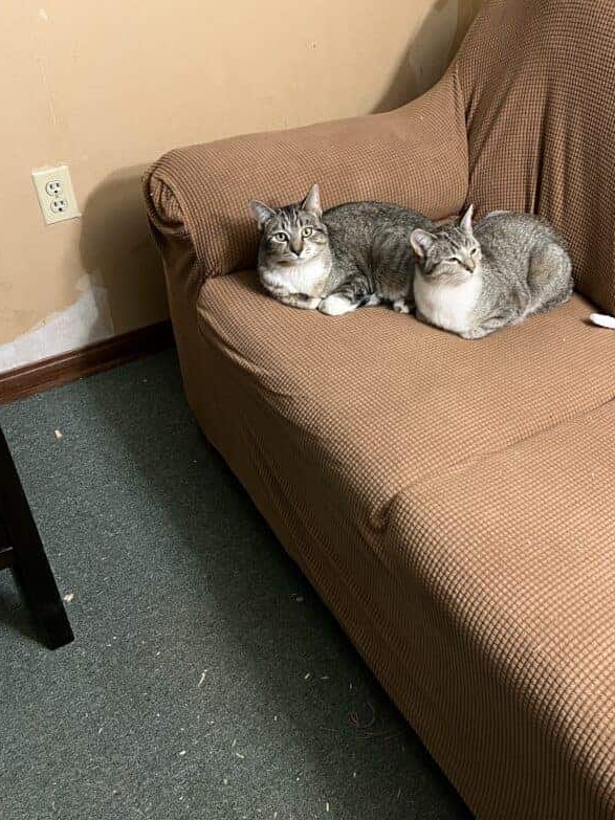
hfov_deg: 41.4
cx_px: 390
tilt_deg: -38.9
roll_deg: -0.9
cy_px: 368
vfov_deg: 53.9
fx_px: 806
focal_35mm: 34
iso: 640
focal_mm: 5.7
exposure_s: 1/40
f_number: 1.5
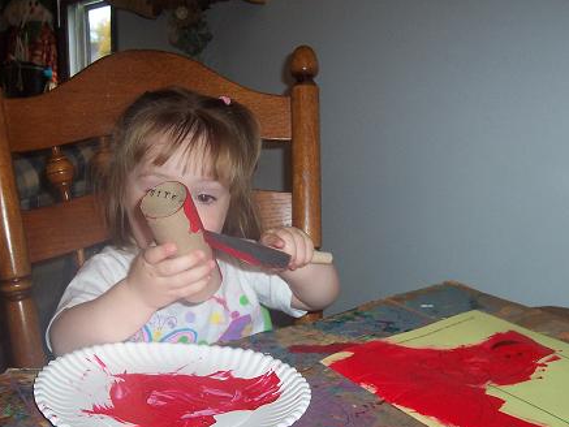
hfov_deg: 43.8
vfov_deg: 33.5
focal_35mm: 43
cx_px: 258
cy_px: 247
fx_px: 707
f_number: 2.8
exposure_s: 1/60
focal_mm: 5.6
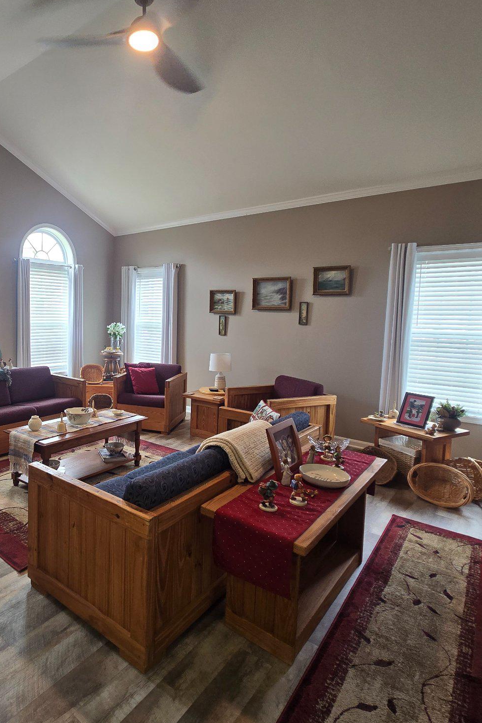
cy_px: 346
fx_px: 381
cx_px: 133
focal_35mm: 19
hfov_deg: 61.7
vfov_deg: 86.8
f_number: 2.2
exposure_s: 1/60
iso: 100
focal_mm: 2.2
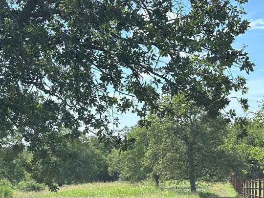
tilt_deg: -1.0
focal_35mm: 91
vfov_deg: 16.0
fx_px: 694
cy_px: 176
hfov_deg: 21.1
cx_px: 30
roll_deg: -0.6
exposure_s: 1/1992
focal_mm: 6.86
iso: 64
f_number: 1.78
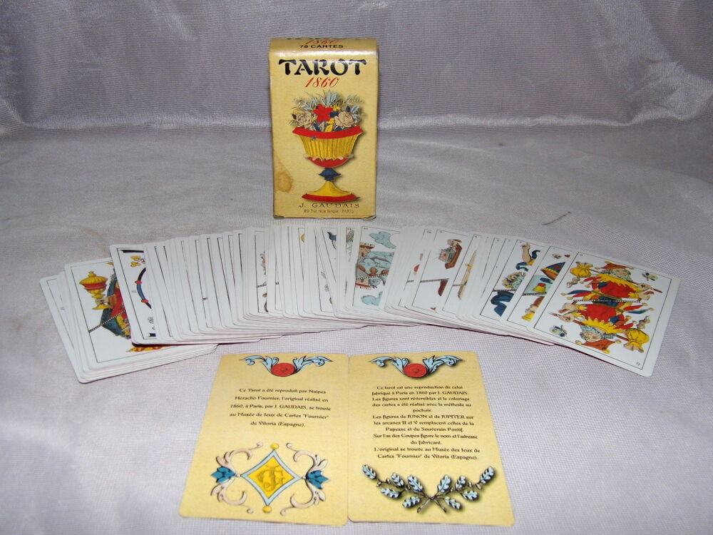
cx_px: 356
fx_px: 700
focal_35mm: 34
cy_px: 268
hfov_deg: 54.0
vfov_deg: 41.8
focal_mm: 6.1
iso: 100
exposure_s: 1/60
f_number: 3.3
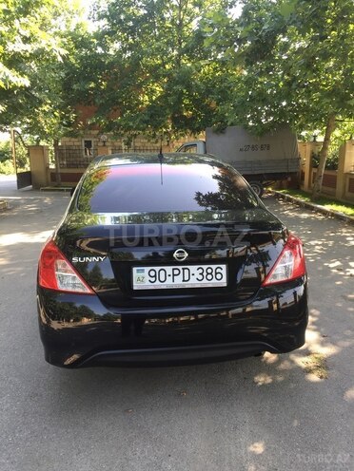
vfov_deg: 61.7
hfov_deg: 48.2
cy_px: 236
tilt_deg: -12.7
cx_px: 177
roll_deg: +0.2
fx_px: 395
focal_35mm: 29
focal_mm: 4.15
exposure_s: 1/116
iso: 32
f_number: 2.2
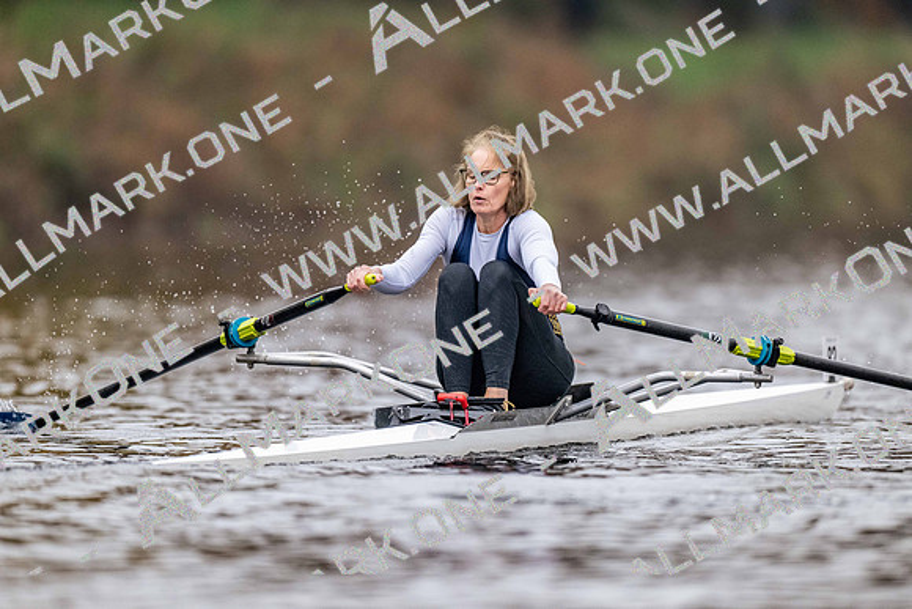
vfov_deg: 2.3
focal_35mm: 600
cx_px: 456
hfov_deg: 3.4
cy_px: 304
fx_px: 15203
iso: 5000
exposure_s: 1/2500
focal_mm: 600
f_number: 4
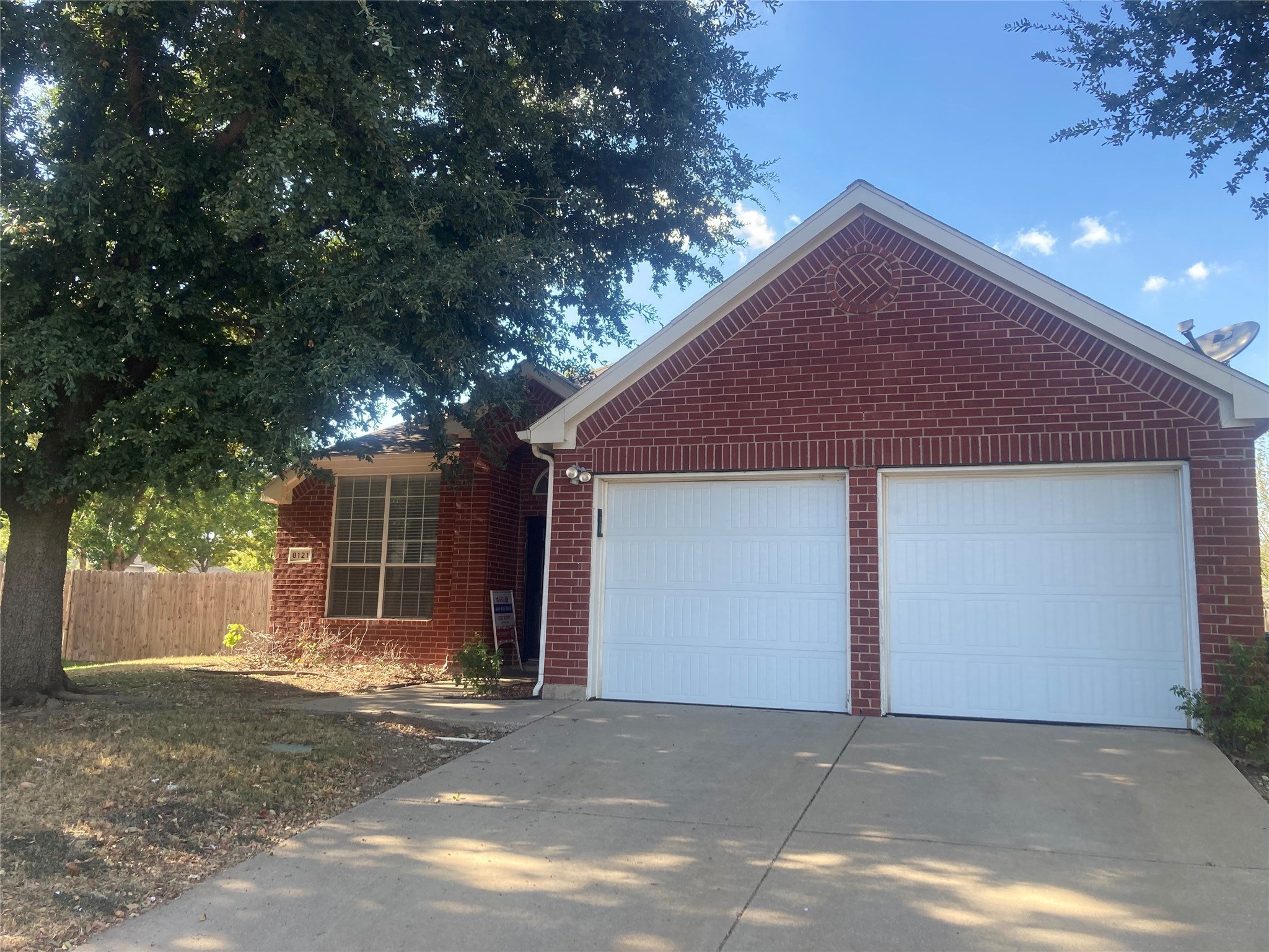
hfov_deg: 63.4
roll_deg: -2.2
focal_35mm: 28
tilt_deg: +10.0
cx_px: 634
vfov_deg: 49.7
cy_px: 476
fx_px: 1026
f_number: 1.8
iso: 20
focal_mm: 3.99
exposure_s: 1/292
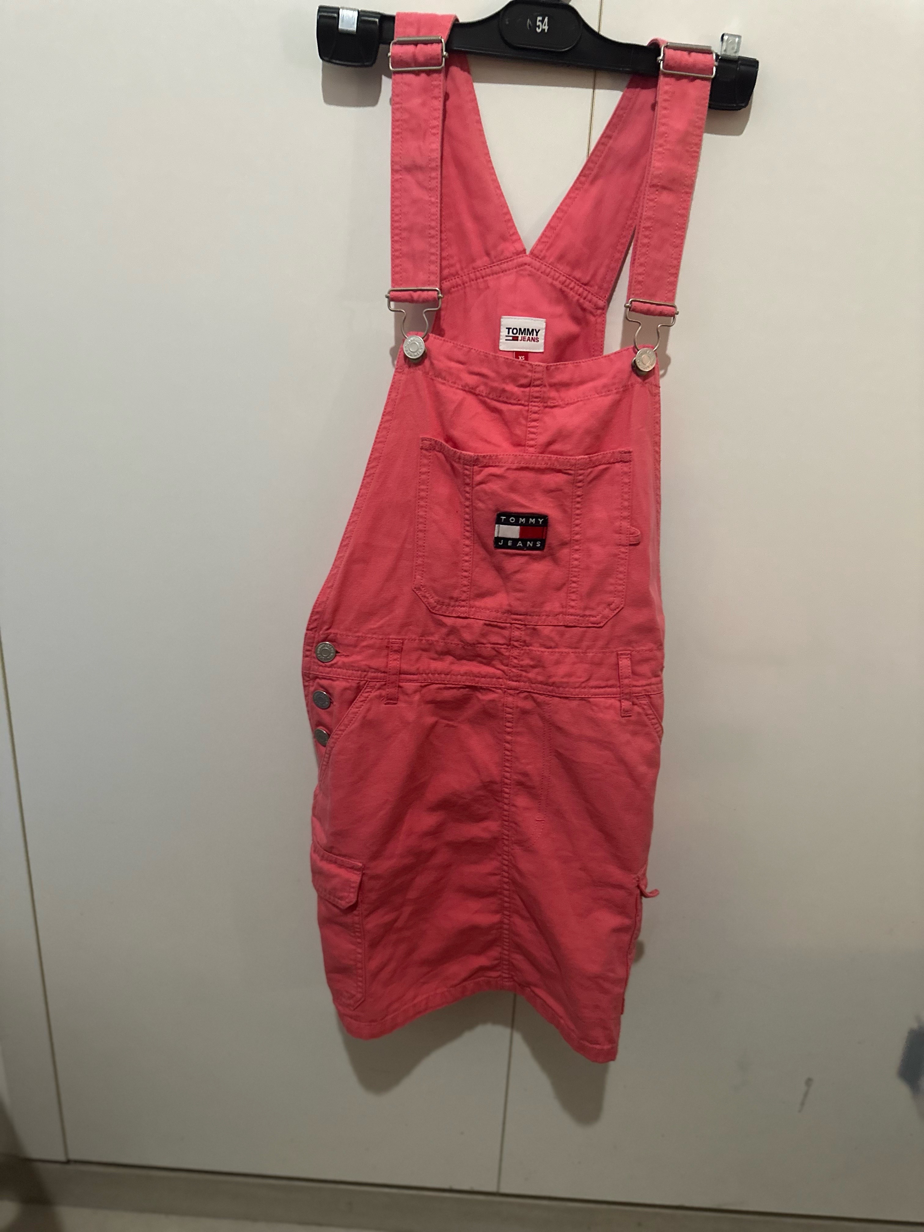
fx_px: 854
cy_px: 616
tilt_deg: -20.5
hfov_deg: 56.8
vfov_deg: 71.6
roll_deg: -3.1
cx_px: 462
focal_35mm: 24
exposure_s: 1/50
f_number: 1.78
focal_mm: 6.86
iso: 500
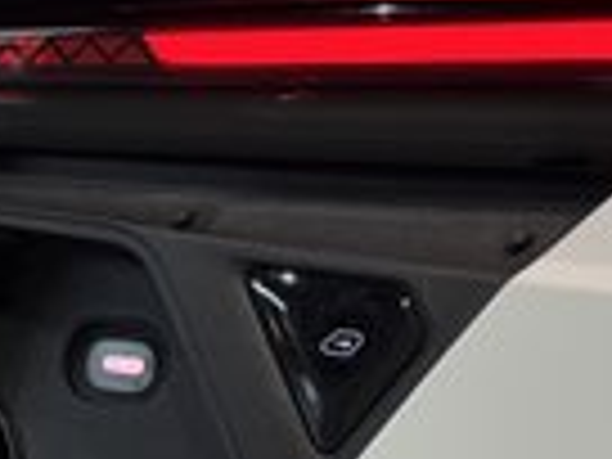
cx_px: -180
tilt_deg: -10.1
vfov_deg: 10.5
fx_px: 2493
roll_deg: +0.0
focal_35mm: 141
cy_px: 414
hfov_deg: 13.5
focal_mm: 6.76
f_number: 1.78
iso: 100
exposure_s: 1/100
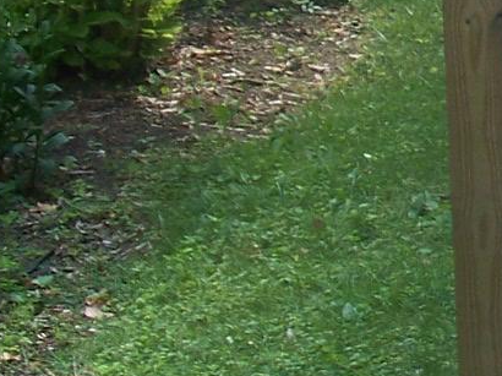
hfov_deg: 10.1
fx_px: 2609
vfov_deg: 8.1
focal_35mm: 180
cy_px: -203
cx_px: 1024
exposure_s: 1/160
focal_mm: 7.54
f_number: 2.8
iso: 80
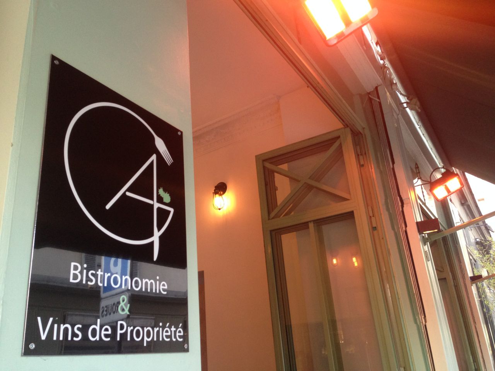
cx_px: 248
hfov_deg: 55.4
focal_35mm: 33
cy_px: 186
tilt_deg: +21.2
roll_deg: +3.1
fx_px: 472
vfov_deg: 42.9
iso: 125
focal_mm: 4.12
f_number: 2.4
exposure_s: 1/20
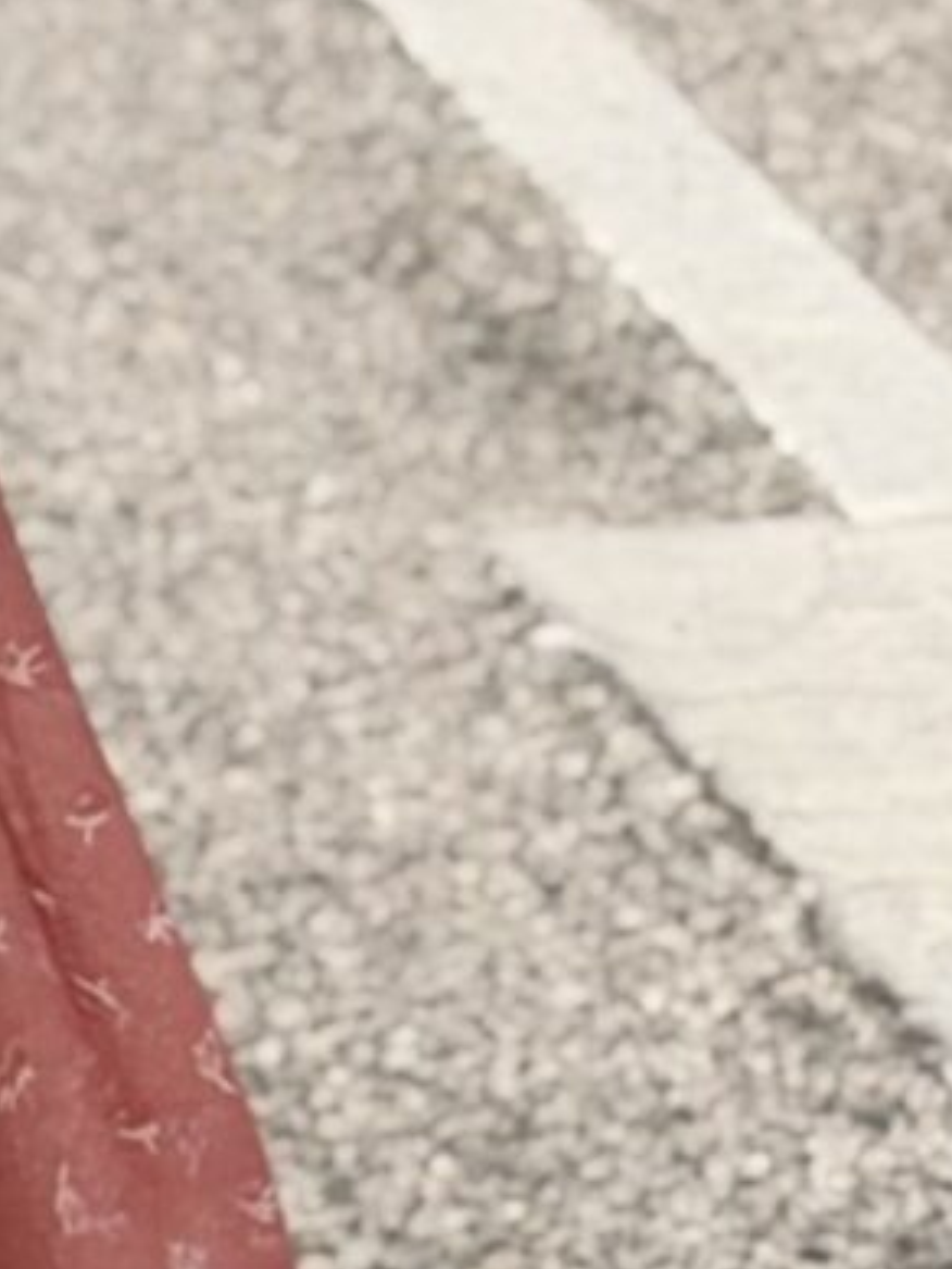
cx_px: -841
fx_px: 11581
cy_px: -437
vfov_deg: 6.2
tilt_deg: -11.7
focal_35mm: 316
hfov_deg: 4.6
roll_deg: -2.5
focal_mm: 6.76
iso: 64
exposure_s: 1/3704
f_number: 1.78
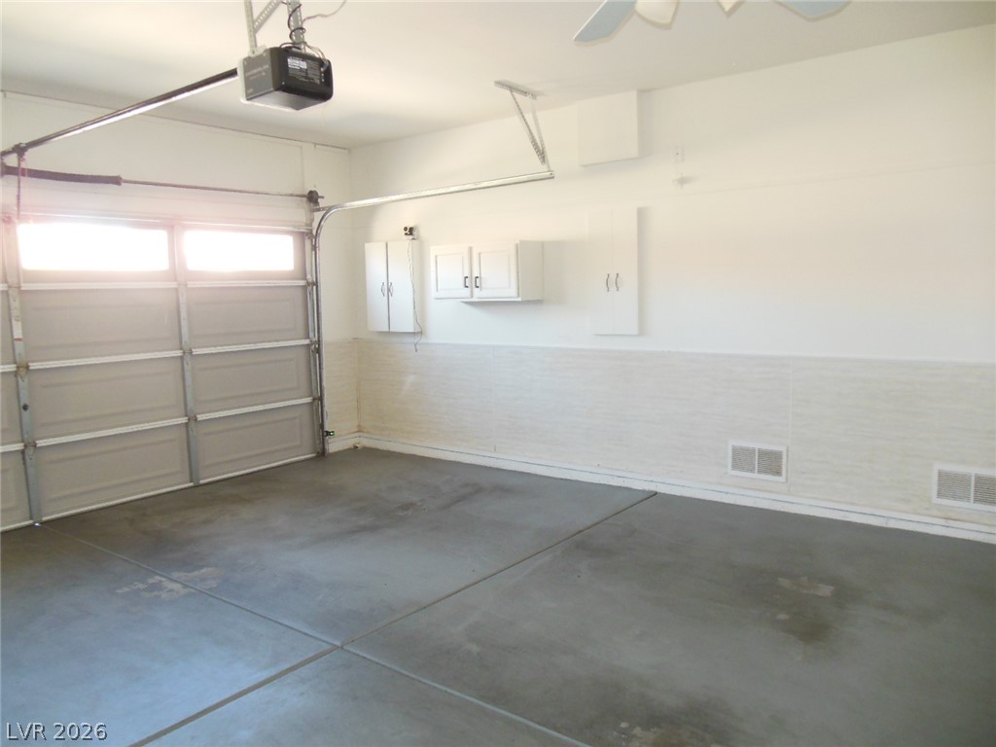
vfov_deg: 54.9
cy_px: 374
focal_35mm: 25
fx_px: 719
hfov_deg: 69.4
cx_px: 498
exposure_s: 1/25
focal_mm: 4.5
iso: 320
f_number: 3.2
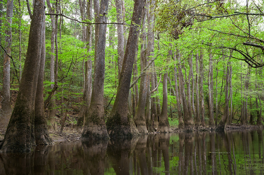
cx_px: 135
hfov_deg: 43.7
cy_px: 88
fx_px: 329
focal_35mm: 45
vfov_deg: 29.9
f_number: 9
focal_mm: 44
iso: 1600
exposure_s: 1/250
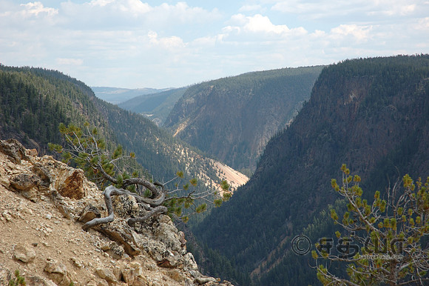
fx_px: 1250
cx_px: 214
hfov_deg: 19.5
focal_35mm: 105
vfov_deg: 13.0
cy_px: 143
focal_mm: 70
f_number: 9
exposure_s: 1/320
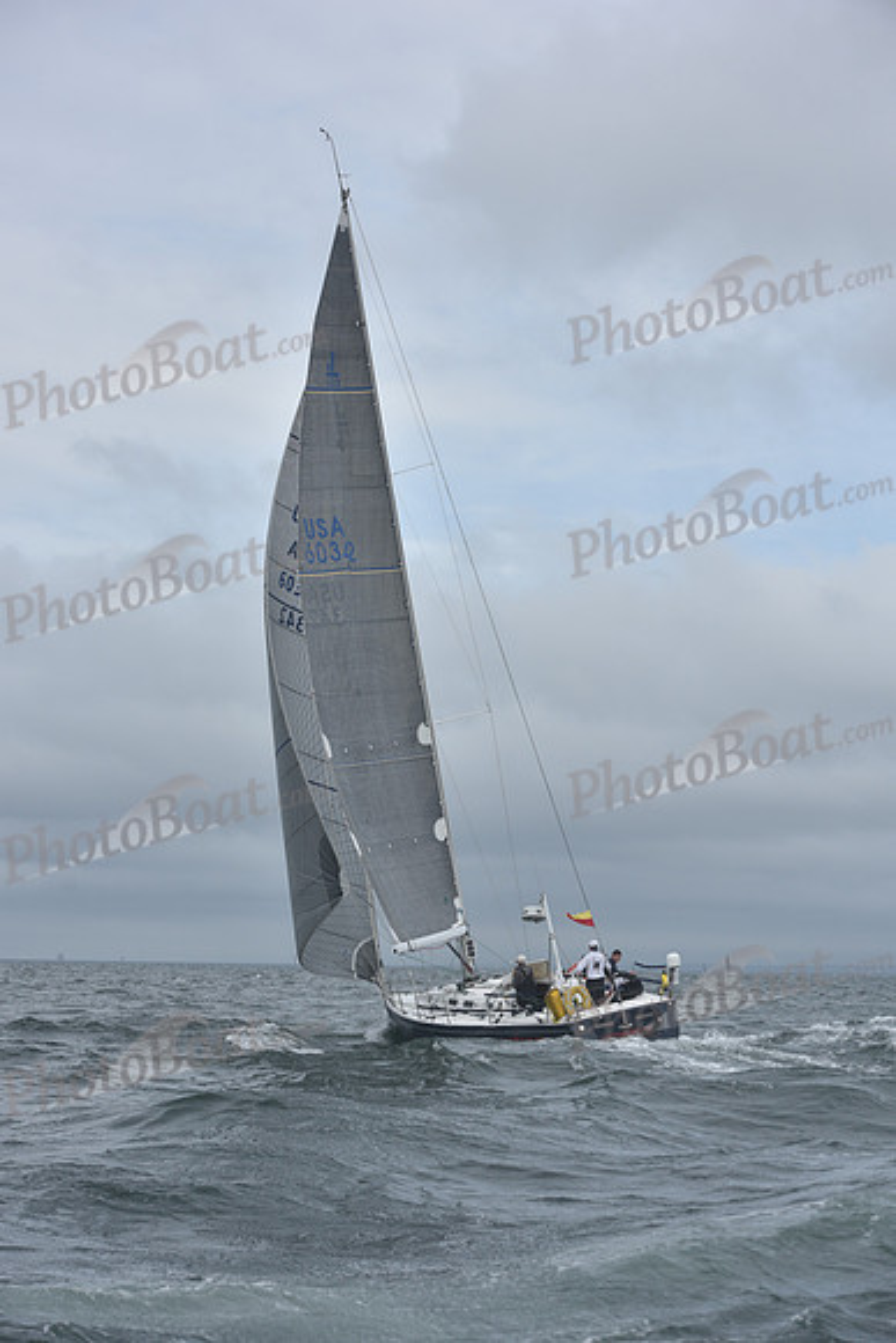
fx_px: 2612
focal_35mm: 70
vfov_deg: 28.8
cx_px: 448
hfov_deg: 19.5
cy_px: 672
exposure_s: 1/1250
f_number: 6.3
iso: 200
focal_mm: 70
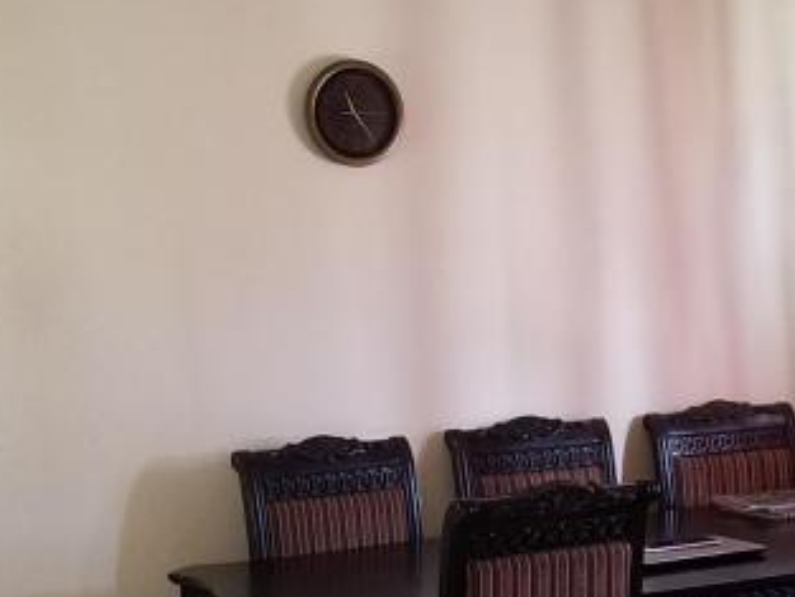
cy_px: 432
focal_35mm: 85
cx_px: 673
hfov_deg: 22.6
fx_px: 1953
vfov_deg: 17.3
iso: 200
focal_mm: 4.2
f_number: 1.7
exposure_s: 1/17
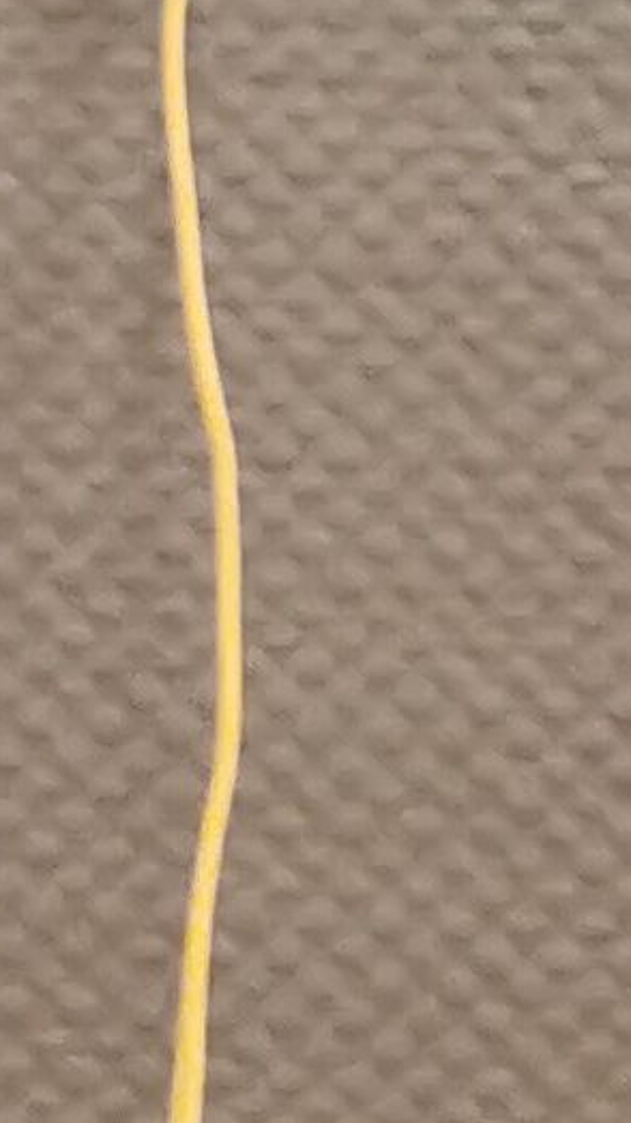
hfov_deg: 5.8
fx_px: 6101
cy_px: -1454
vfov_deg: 9.5
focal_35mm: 205
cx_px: 1039
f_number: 1.6
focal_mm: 5.56
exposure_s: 1/50
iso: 200
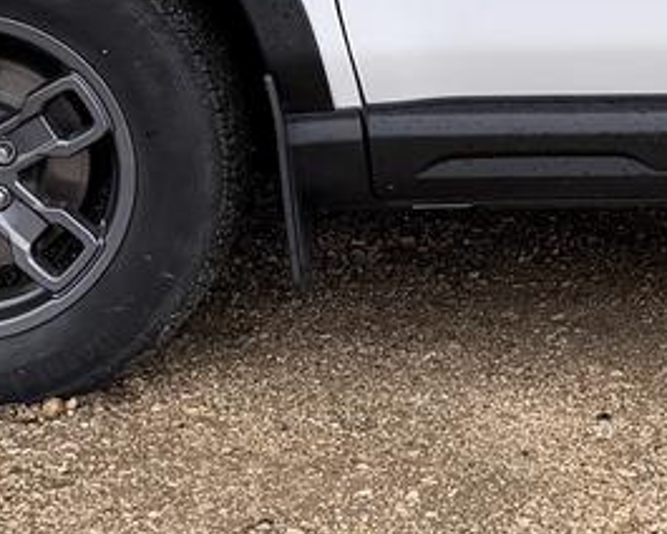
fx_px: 2231
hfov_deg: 16.0
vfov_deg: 12.9
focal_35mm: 113
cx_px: 896
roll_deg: +1.5
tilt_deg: -6.8
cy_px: -272
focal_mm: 6.76
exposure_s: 1/2053
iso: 80
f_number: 1.78
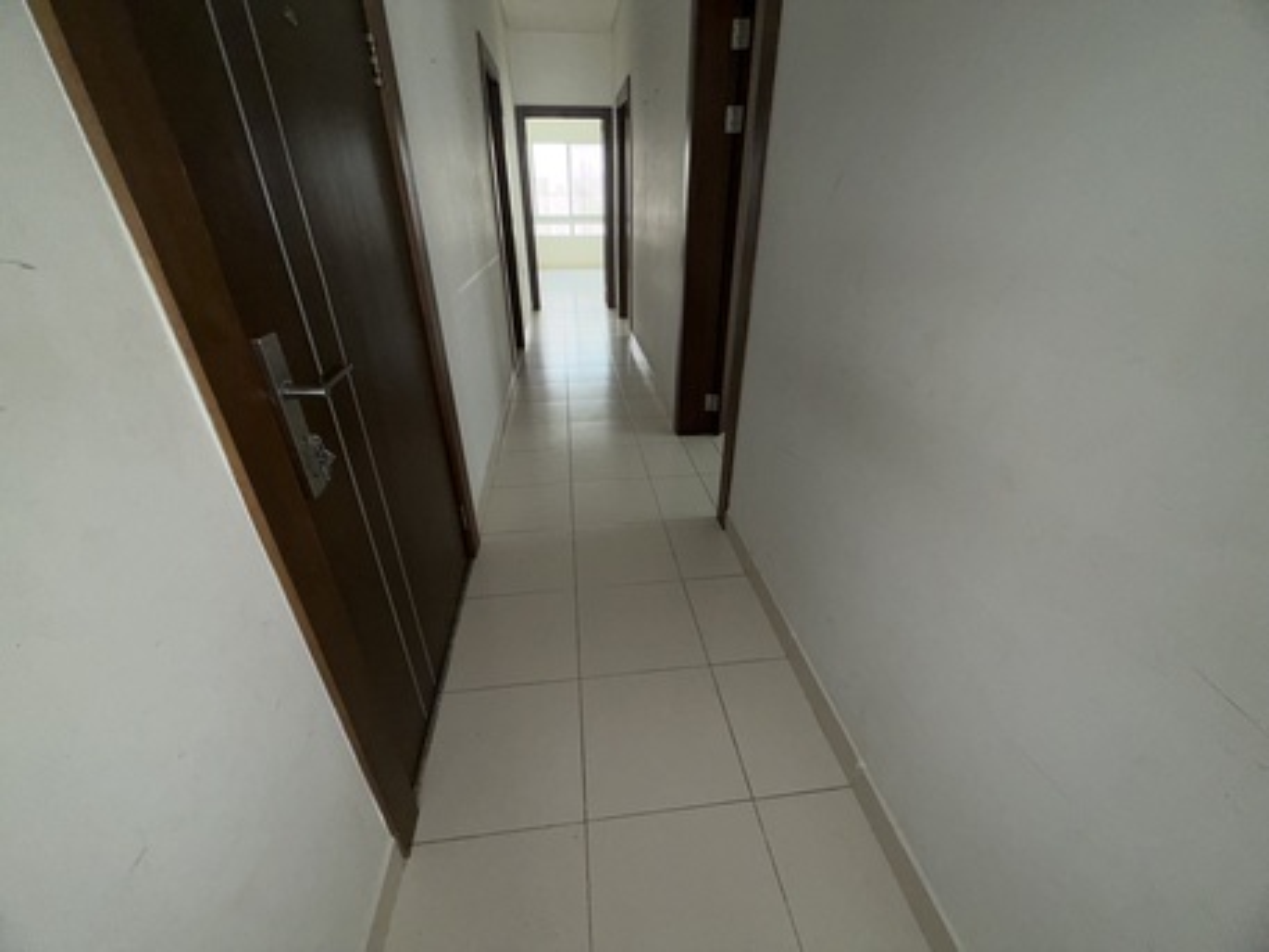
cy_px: 476
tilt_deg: -28.6
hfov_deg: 102.0
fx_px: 513
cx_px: 634
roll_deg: +0.4
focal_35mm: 14
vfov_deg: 85.7
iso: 64
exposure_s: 1/102
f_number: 2.2
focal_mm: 2.22
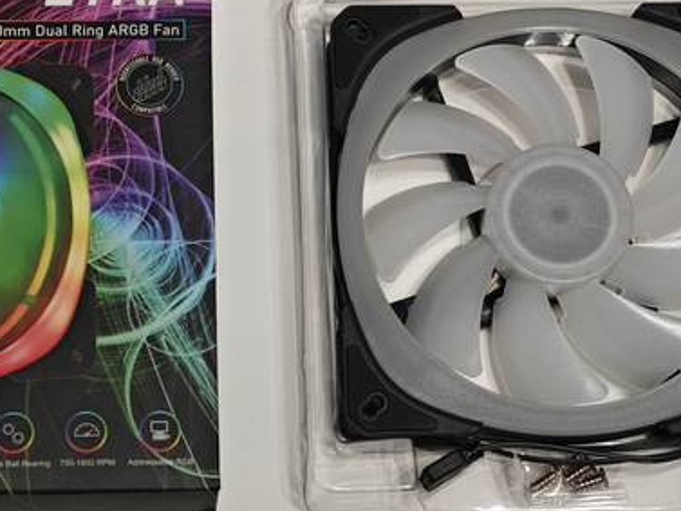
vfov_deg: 9.8
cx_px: 271
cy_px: 172
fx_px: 2972
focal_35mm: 151
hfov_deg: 13.1
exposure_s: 1/100
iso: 200
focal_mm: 12.28
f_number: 1.8
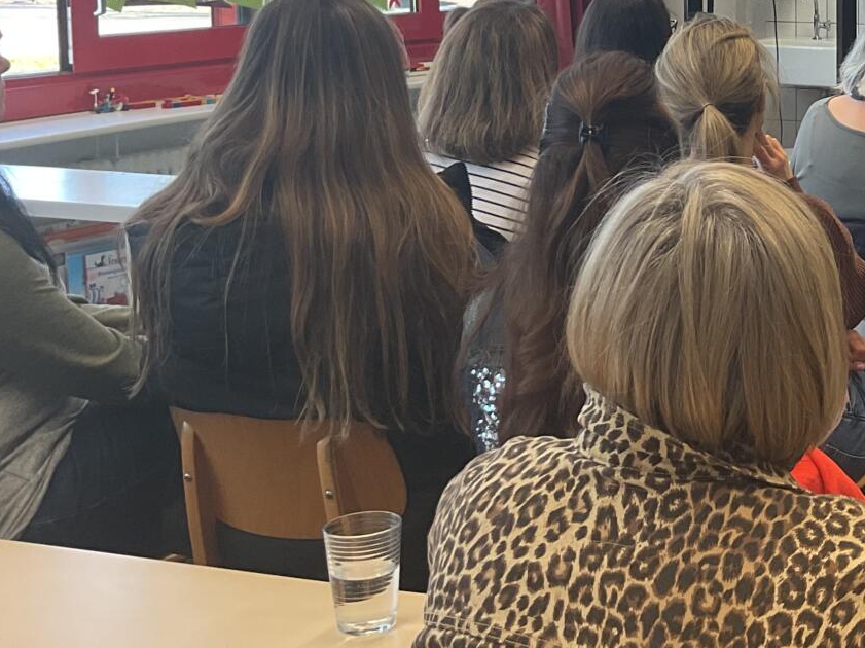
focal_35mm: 69
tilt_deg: -8.2
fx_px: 1723
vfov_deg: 21.0
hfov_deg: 25.9
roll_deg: -0.3
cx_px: 973
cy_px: 127
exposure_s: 1/50
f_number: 1.8
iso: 50
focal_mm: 3
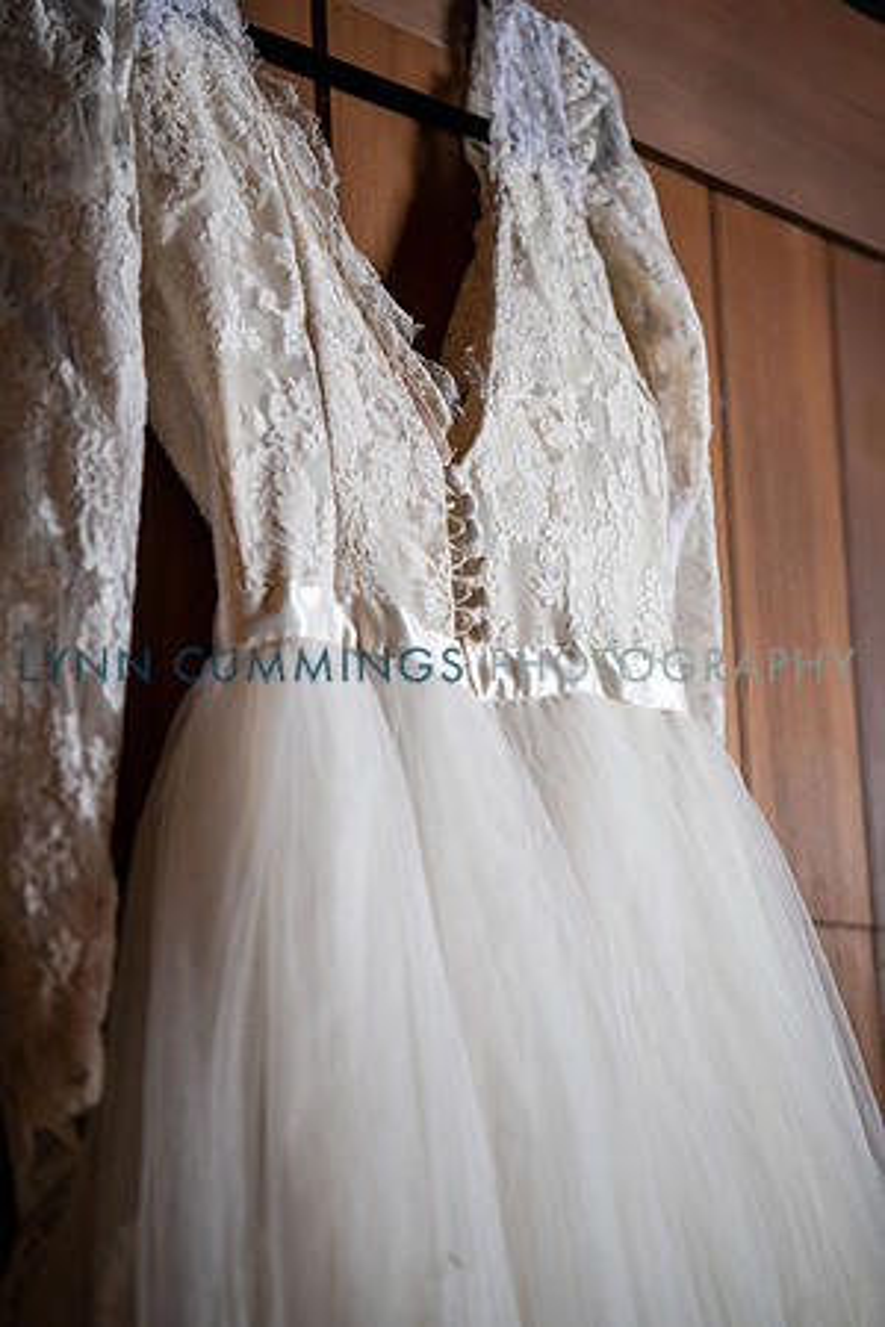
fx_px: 2581
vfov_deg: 28.8
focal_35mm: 70
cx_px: 442
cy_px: 664
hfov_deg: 19.5
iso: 200
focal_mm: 70
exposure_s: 1/200
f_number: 3.2
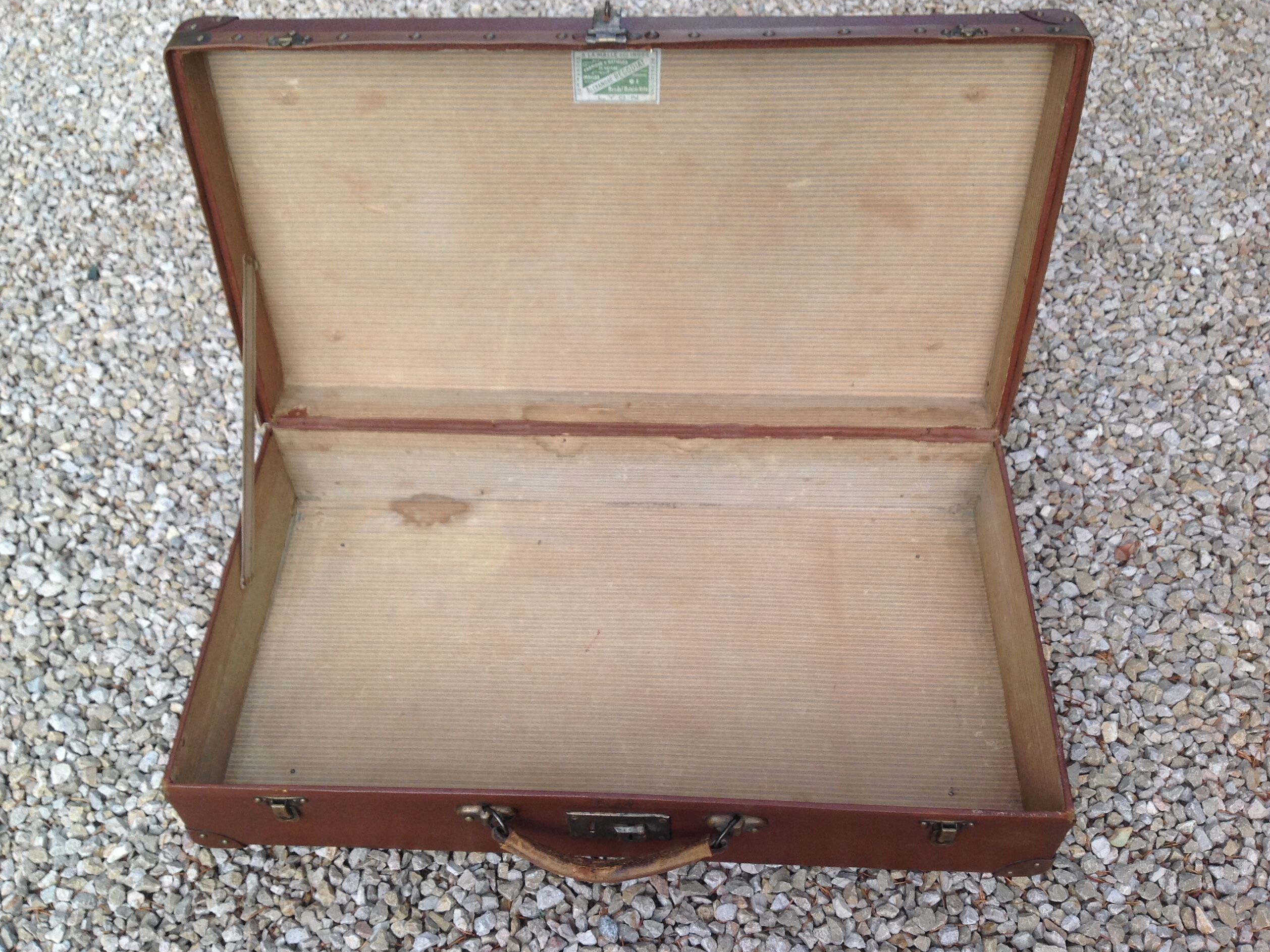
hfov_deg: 51.4
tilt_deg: -51.8
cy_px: 467
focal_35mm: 36
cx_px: 622
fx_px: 1321
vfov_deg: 39.7
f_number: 2.4
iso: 50
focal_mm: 4.28
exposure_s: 1/336
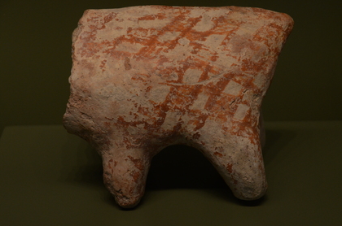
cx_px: 178
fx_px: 1043
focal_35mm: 110
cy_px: 110
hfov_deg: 18.6
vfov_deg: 12.4
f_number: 5.3
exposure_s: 1/320
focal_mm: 70
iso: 1000
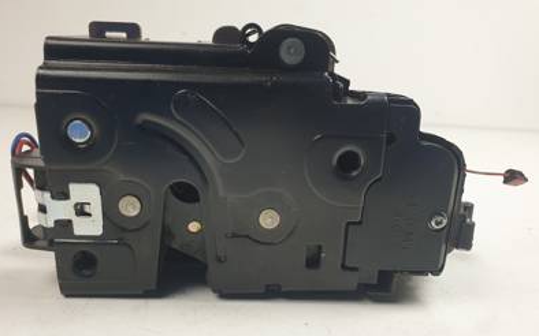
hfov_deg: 66.5
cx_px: 271
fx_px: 411
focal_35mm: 28
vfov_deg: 44.5
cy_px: 182
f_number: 2.4
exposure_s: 1/108
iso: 50
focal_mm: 4.3
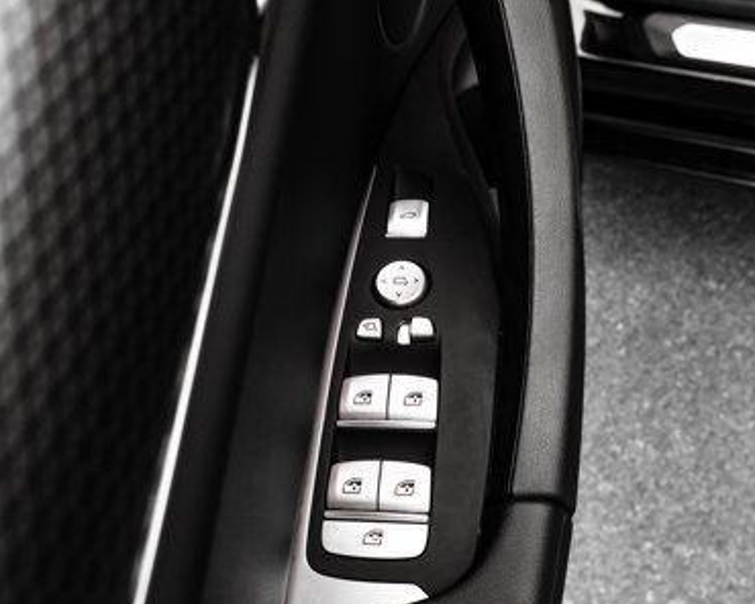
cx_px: 388
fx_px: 871
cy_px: 364
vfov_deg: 38.1
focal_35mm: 39
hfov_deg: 46.8
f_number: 9
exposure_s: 1/200
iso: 640
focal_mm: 24
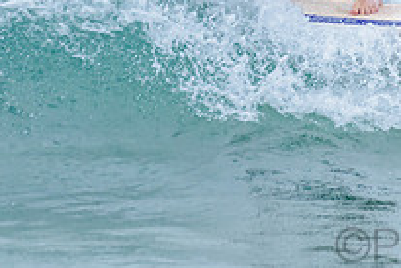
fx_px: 19774
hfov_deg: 1.2
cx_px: 370
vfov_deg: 0.8
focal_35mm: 1774
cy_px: -157
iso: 800
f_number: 5.6
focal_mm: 500
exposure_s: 1/2000
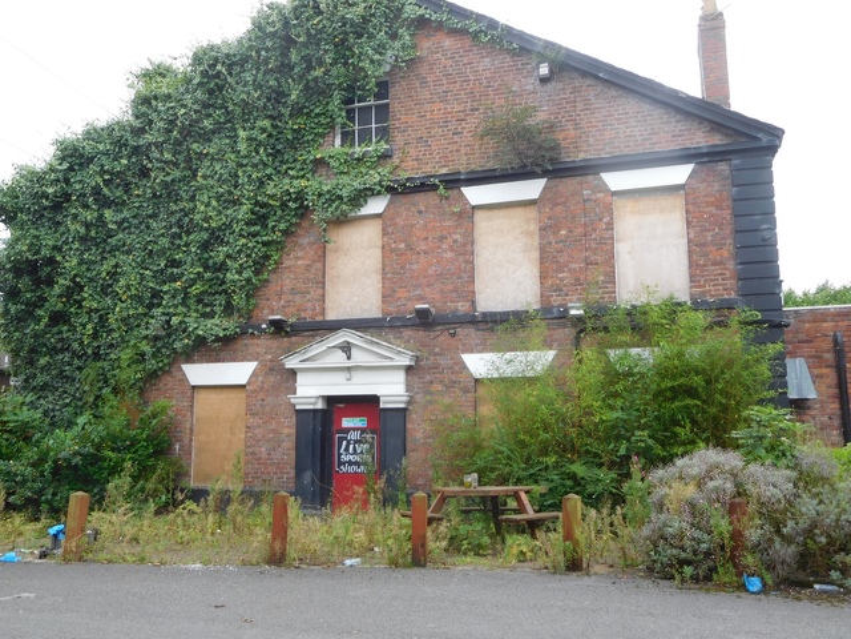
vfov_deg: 44.2
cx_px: 426
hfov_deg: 56.8
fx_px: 787
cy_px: 320
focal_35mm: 32
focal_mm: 5.7
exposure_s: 1/100
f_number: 3.6
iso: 125
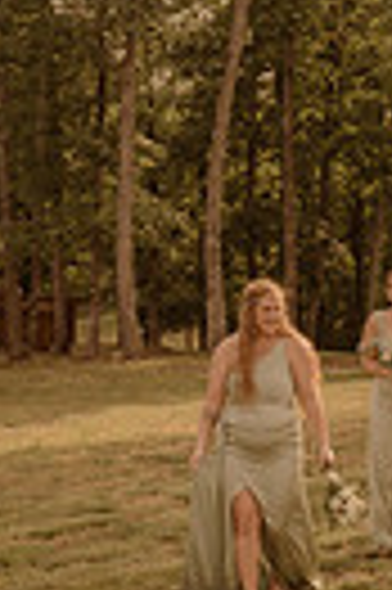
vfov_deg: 18.6
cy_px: 279
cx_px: 586
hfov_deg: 11.9
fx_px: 1801
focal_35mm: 110
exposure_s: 1/3200
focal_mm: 32
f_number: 2.8
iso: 500
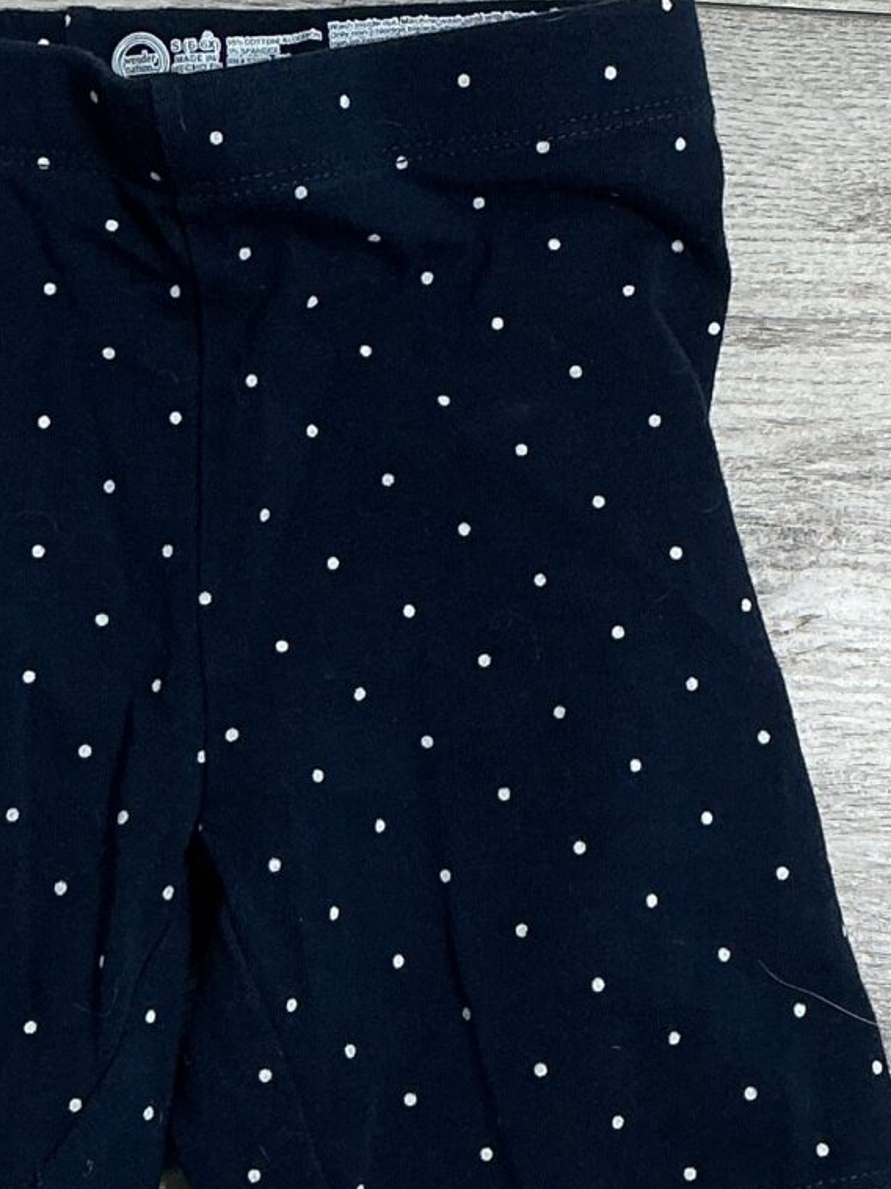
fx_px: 3365
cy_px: 381
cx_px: 334
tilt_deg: -83.6
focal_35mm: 98
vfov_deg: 20.0
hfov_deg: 15.1
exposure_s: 1/50
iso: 64
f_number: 1.8
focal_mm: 3
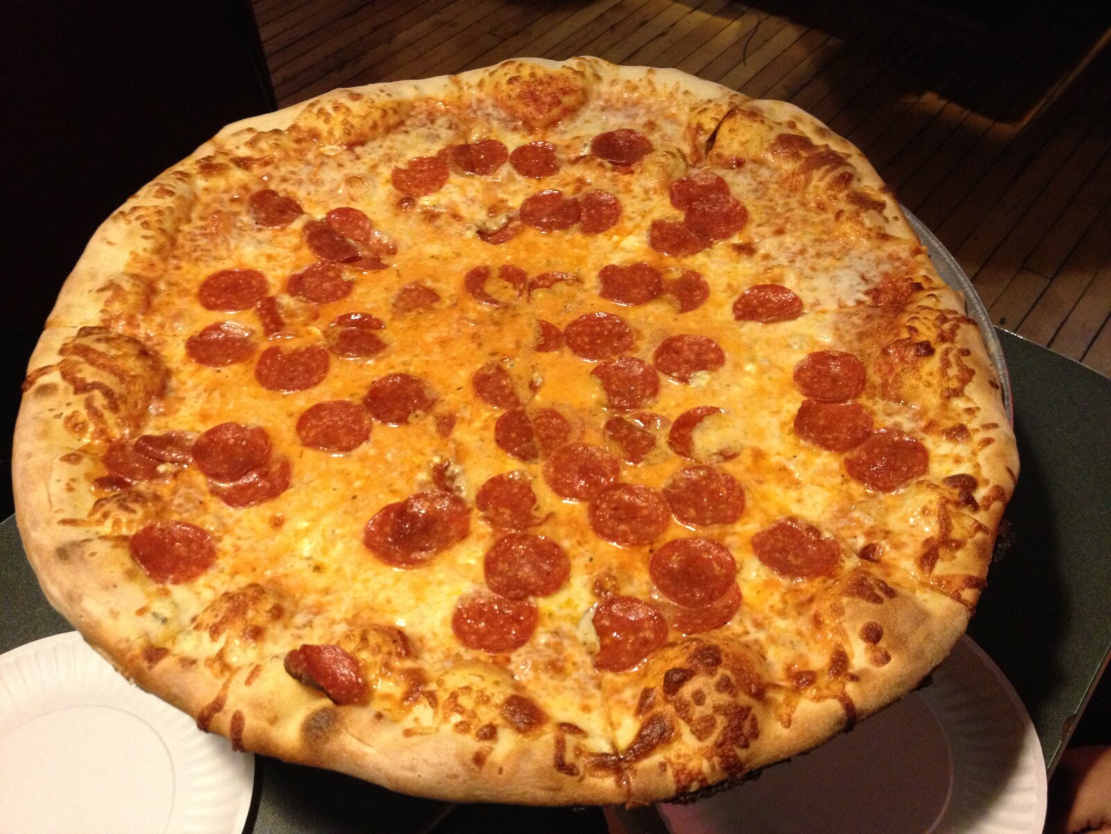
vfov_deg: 40.7
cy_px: 417
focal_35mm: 35
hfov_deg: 52.6
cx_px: 556
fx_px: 1123
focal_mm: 4.28
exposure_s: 1/20
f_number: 2.4
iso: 400
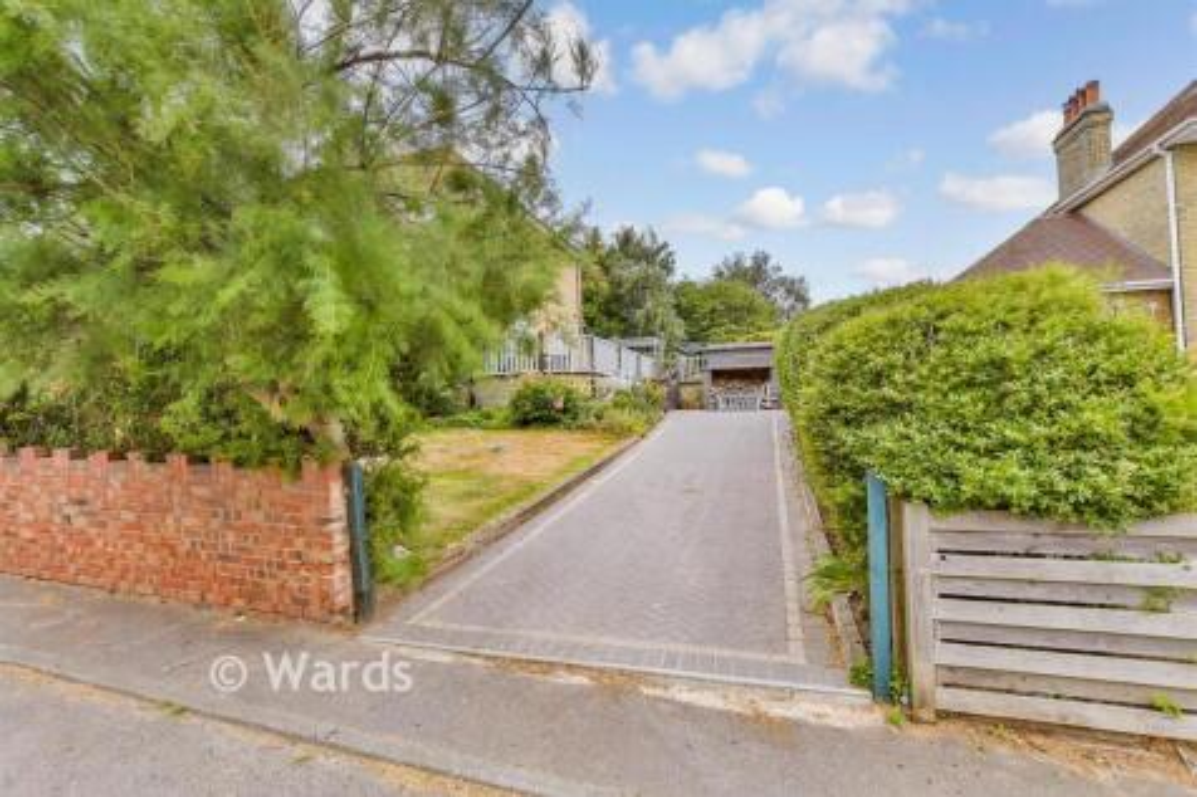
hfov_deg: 100.4
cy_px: 398
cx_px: 598
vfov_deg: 77.3
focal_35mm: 15
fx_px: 499
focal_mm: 10
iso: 500
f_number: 8
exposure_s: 1/250
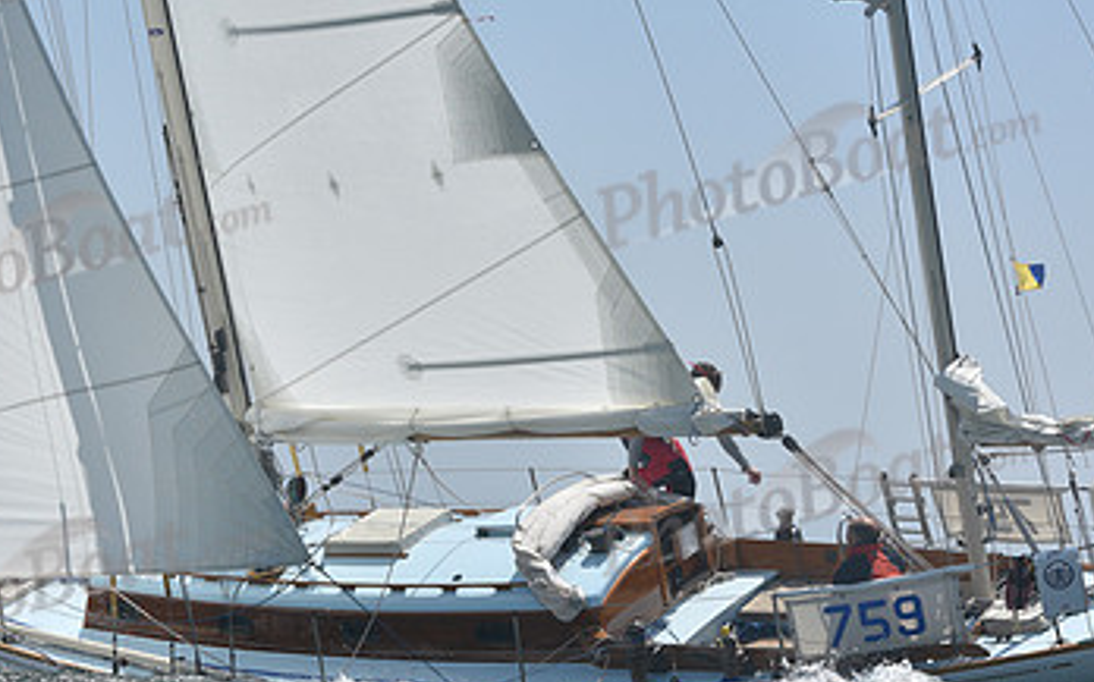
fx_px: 3546
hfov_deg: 17.5
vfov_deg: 11.0
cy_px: 376
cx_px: 437
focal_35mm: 119
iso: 320
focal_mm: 70
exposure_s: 1/1000
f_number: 11
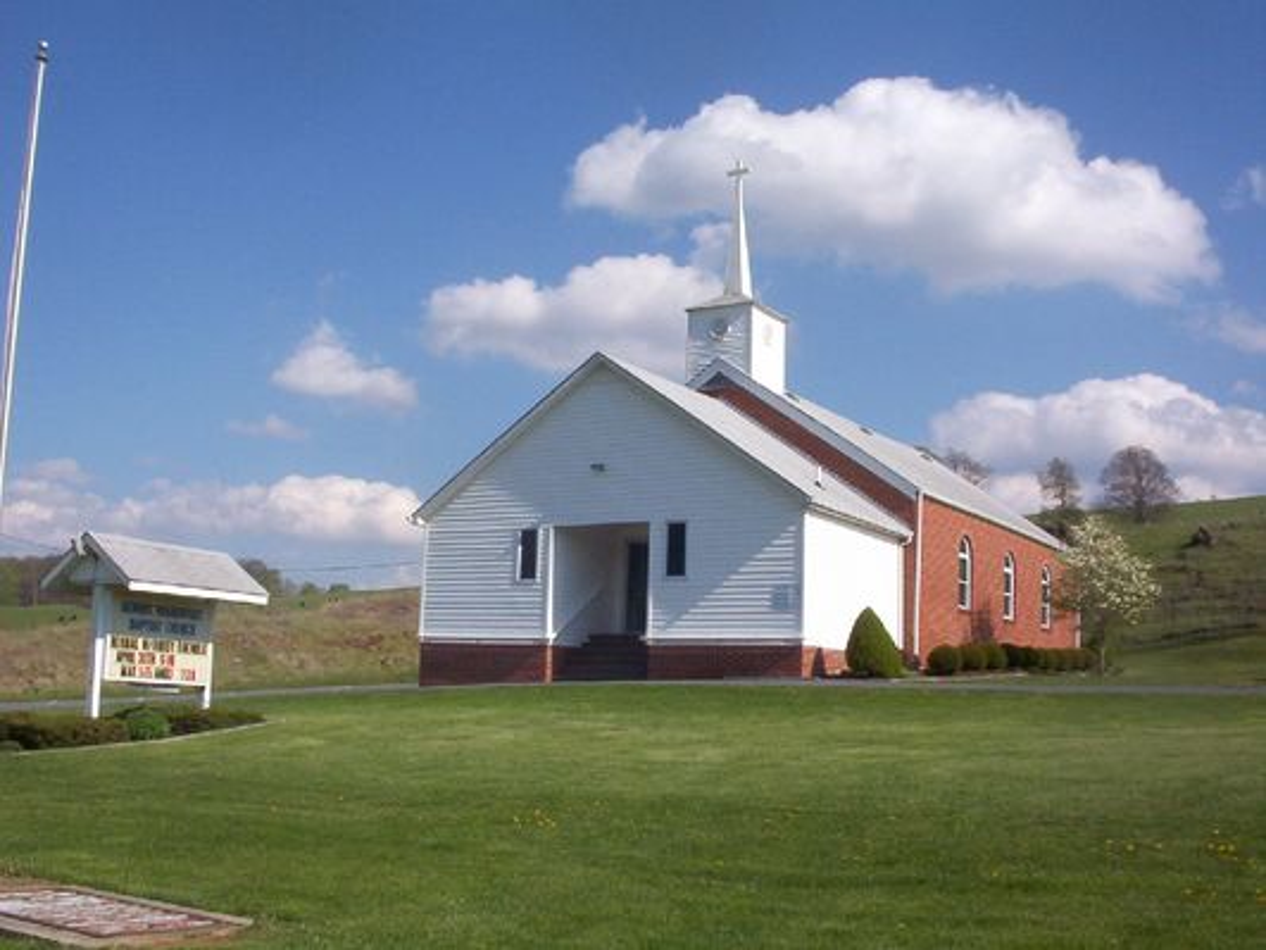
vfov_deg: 36.8
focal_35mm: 39
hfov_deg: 47.9
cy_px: 475
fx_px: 1426
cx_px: 633
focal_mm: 6
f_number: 8
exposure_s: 1/431
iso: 100
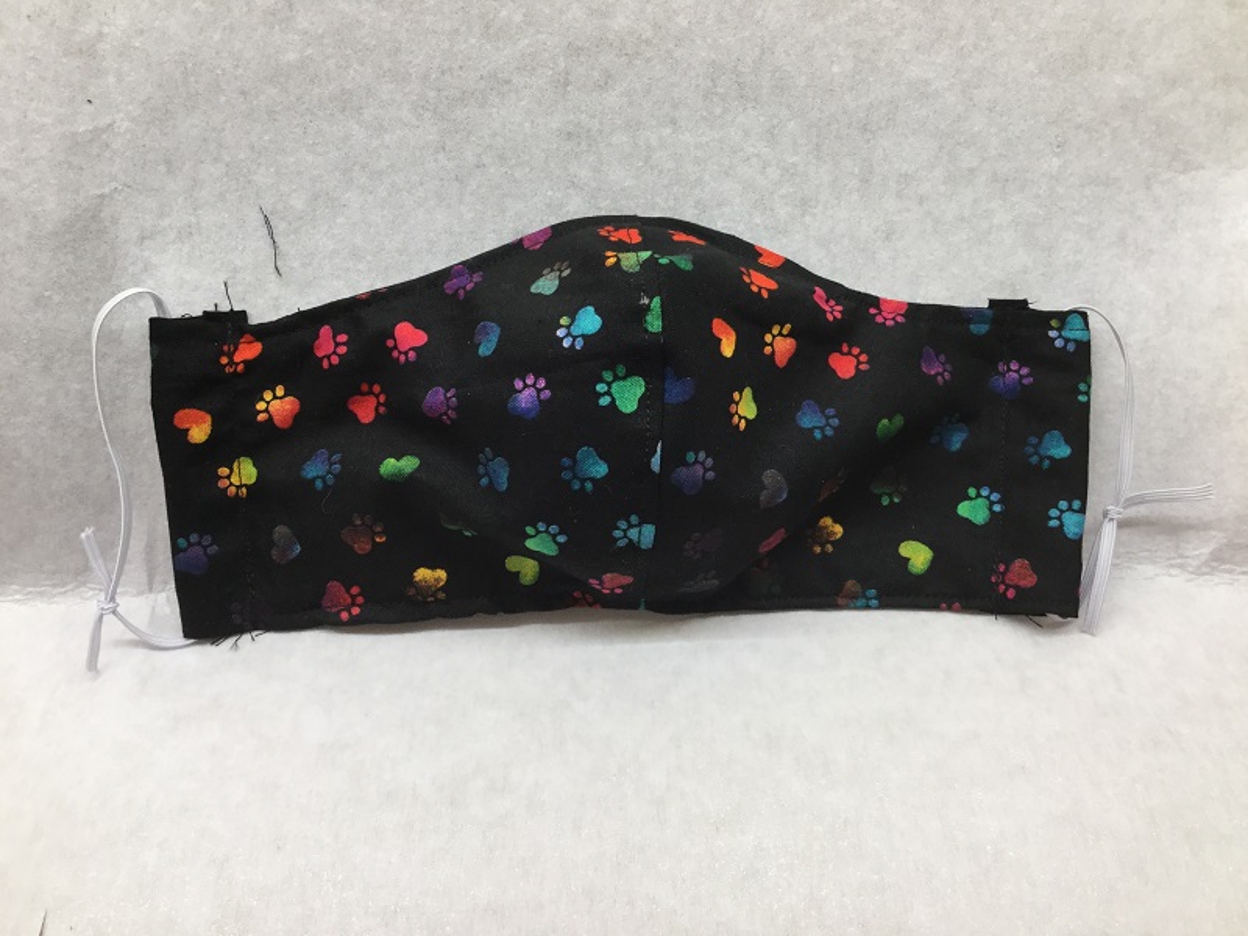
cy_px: 468
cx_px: 624
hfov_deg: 58.4
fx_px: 1118
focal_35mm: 31
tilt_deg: -49.1
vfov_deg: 45.4
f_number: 2.4
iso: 50
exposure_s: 1/30
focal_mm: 3.3
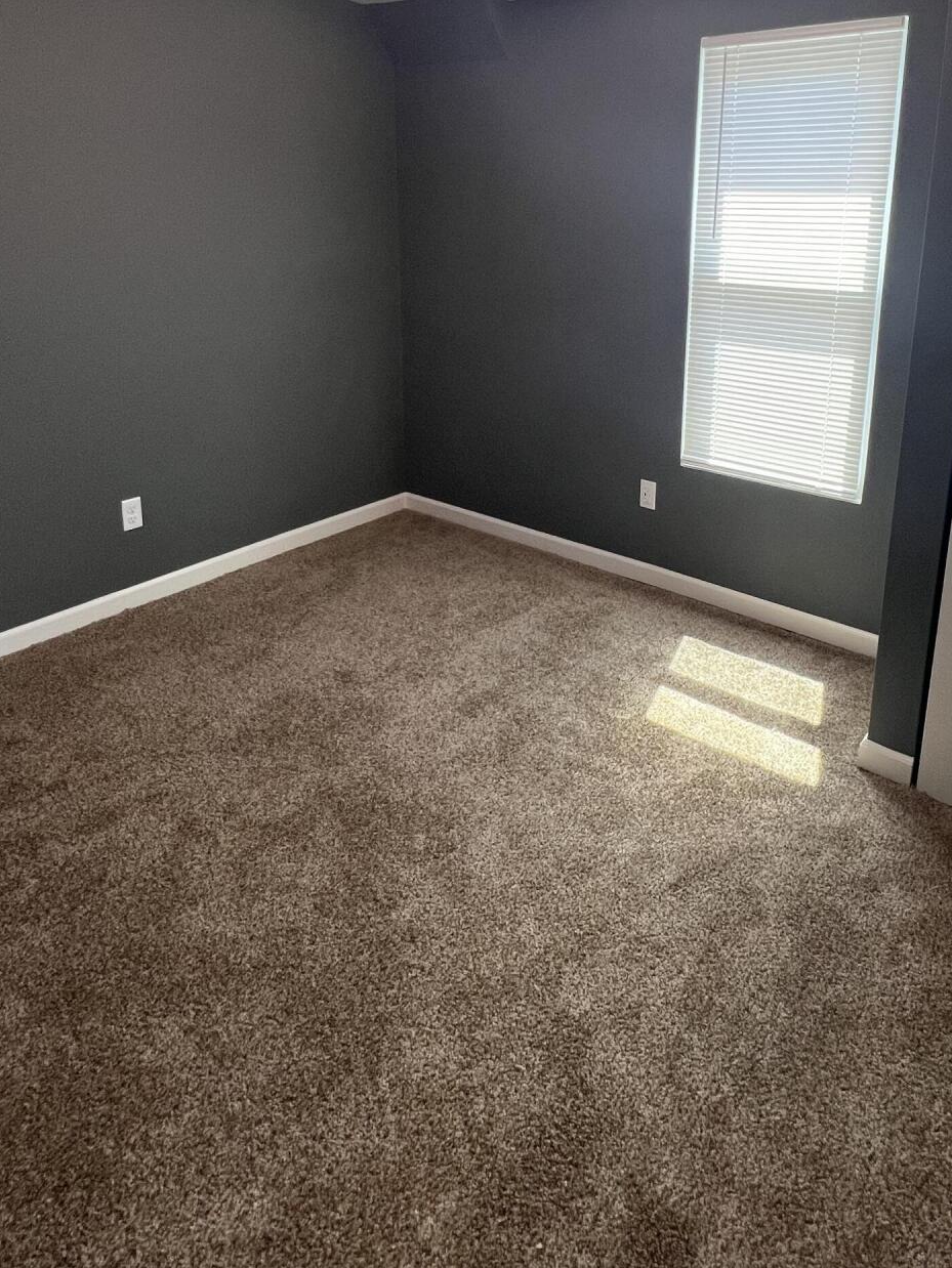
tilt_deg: -10.1
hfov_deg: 62.8
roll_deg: -1.6
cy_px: 400
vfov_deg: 75.9
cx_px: 581
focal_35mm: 21
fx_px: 770
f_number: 1.8
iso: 125
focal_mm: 1.57
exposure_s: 1/120
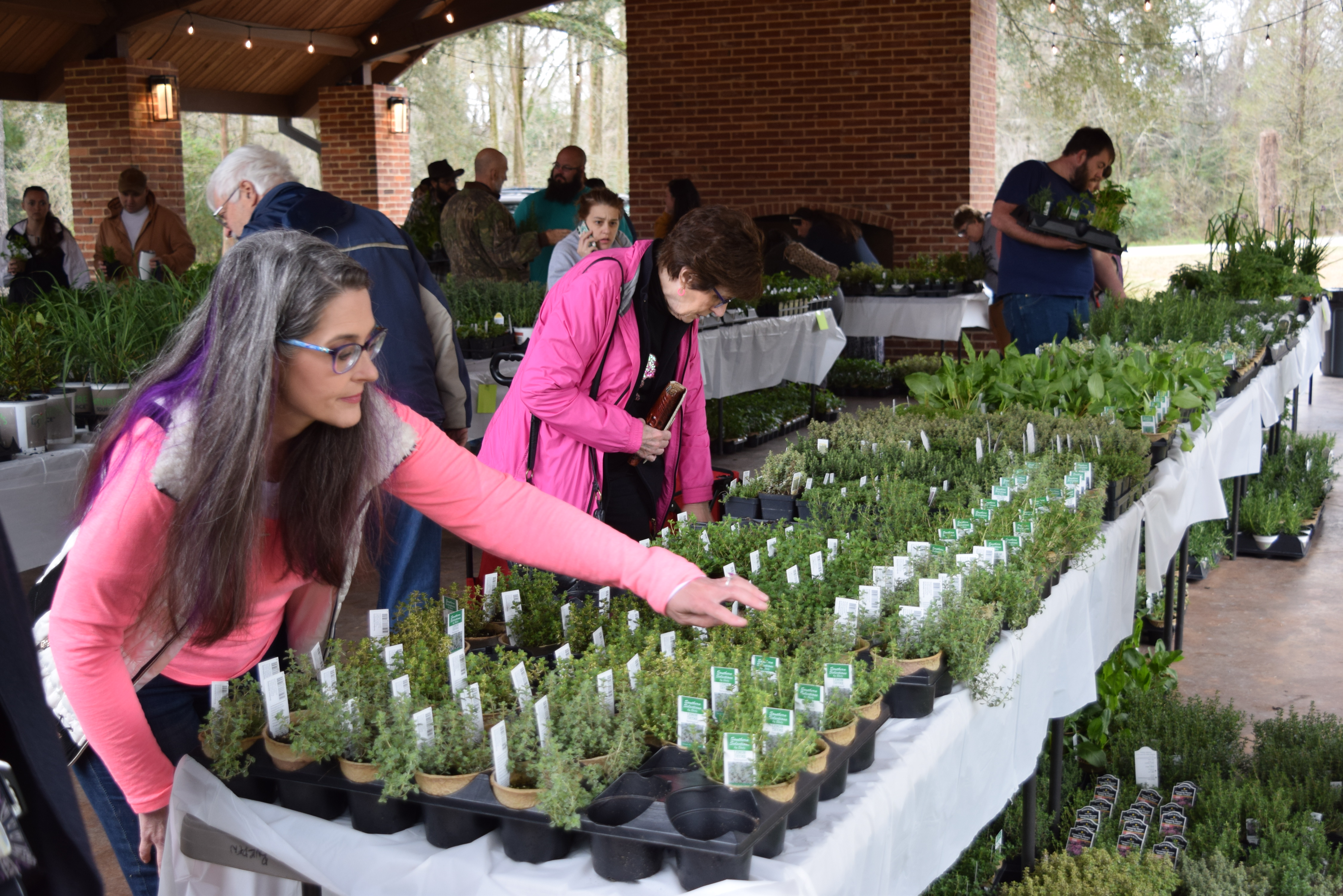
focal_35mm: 45
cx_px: 672
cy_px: 448
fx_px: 1679
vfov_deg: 29.9
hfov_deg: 43.6
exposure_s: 1/80
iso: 400
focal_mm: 30
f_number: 4.5
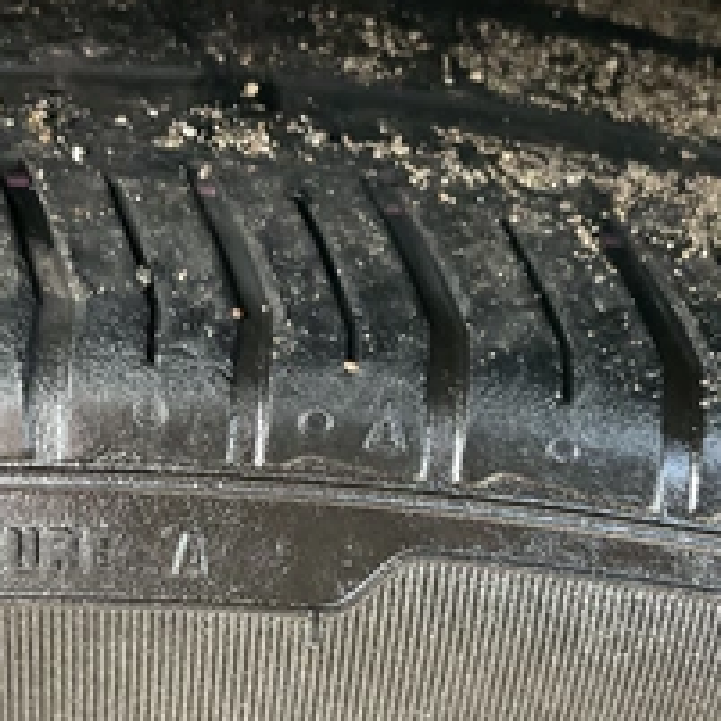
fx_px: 1202
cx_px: 301
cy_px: 459
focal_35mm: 51
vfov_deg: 33.2
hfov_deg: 33.3
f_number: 1.8
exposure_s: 1/60
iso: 160
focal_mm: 3
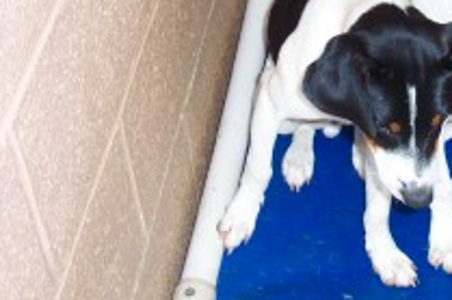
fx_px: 1129
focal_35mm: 90
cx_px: 342
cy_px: 52
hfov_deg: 22.4
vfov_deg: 15.1
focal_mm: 9.8
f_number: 3.1
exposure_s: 1/30
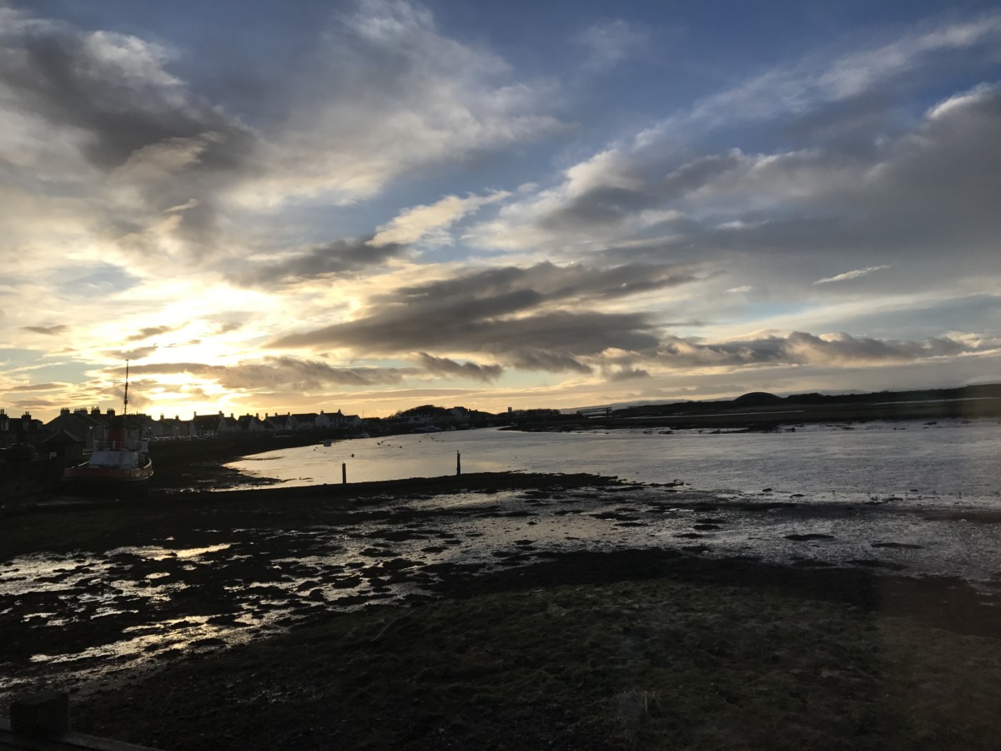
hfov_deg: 63.4
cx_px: 500
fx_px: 810
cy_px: 376
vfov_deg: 49.7
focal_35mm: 28
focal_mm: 3.99
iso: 20
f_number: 1.8
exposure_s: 1/1681
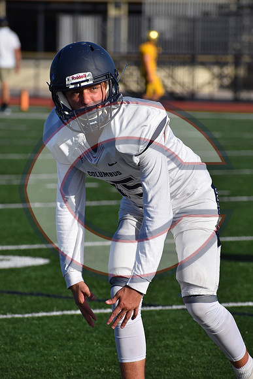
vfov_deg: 6.2
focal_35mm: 330
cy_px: 190
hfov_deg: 4.2
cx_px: 126
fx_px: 3476
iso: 400
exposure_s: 1/2000
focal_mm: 220
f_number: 8
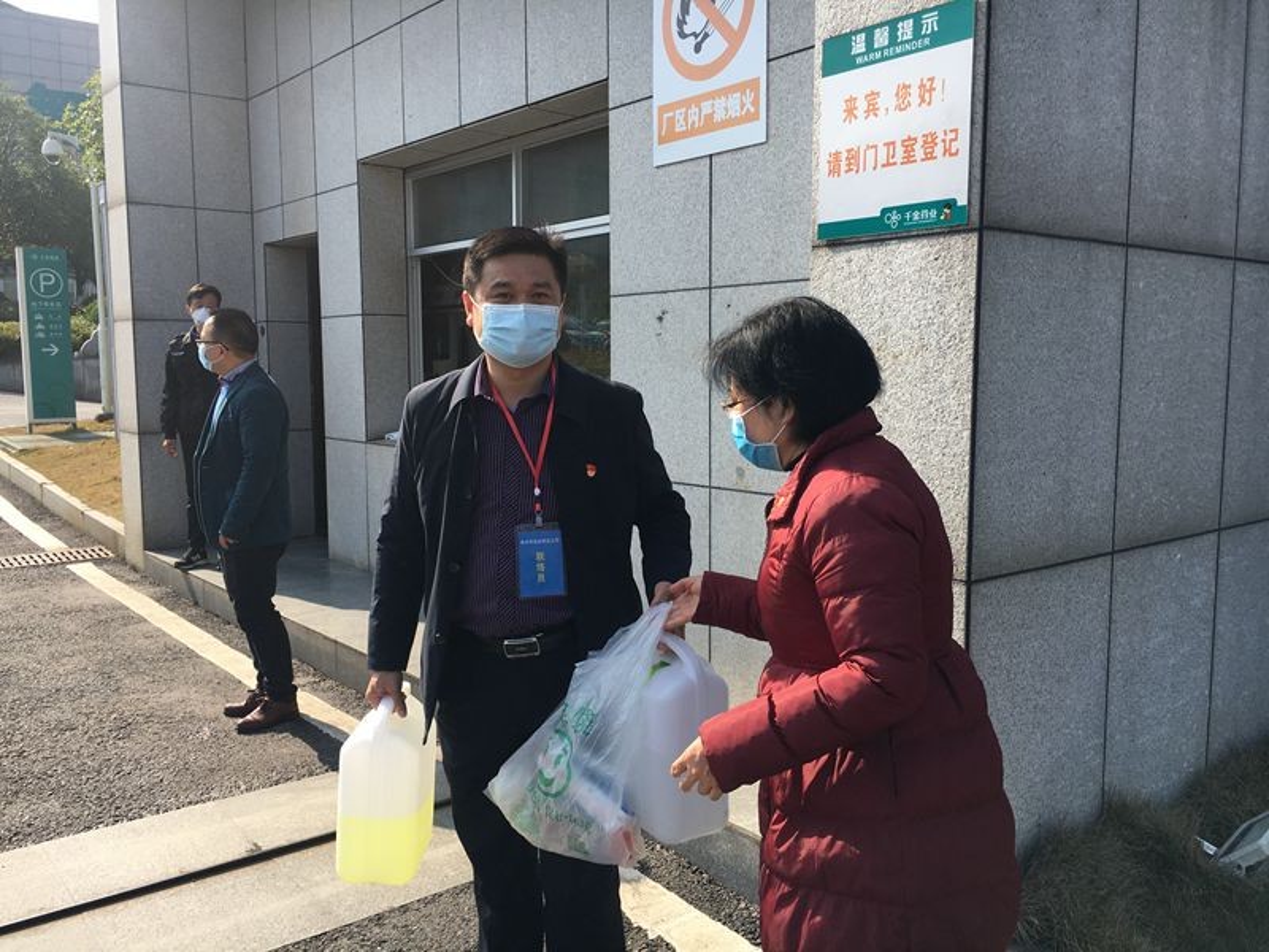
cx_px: 634
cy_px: 476
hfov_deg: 61.7
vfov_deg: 48.2
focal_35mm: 29
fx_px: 1063
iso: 25
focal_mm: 4.15
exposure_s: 1/884
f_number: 2.2
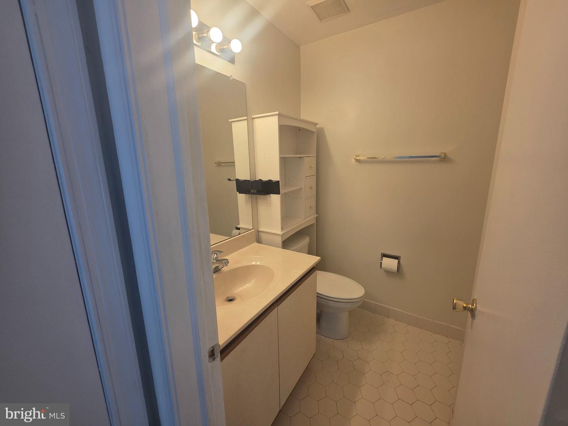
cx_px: 284
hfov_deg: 106.2
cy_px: 213
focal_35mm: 13
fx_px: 213
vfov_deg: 89.9
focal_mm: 2.2
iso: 100
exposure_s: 1/120
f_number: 1.9
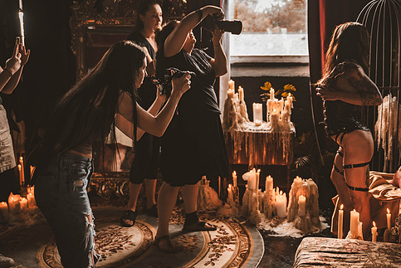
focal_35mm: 48
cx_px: 223
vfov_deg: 28.1
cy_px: 111
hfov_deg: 41.0
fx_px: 535
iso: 800
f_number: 2.8
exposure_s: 1/200
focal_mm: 40
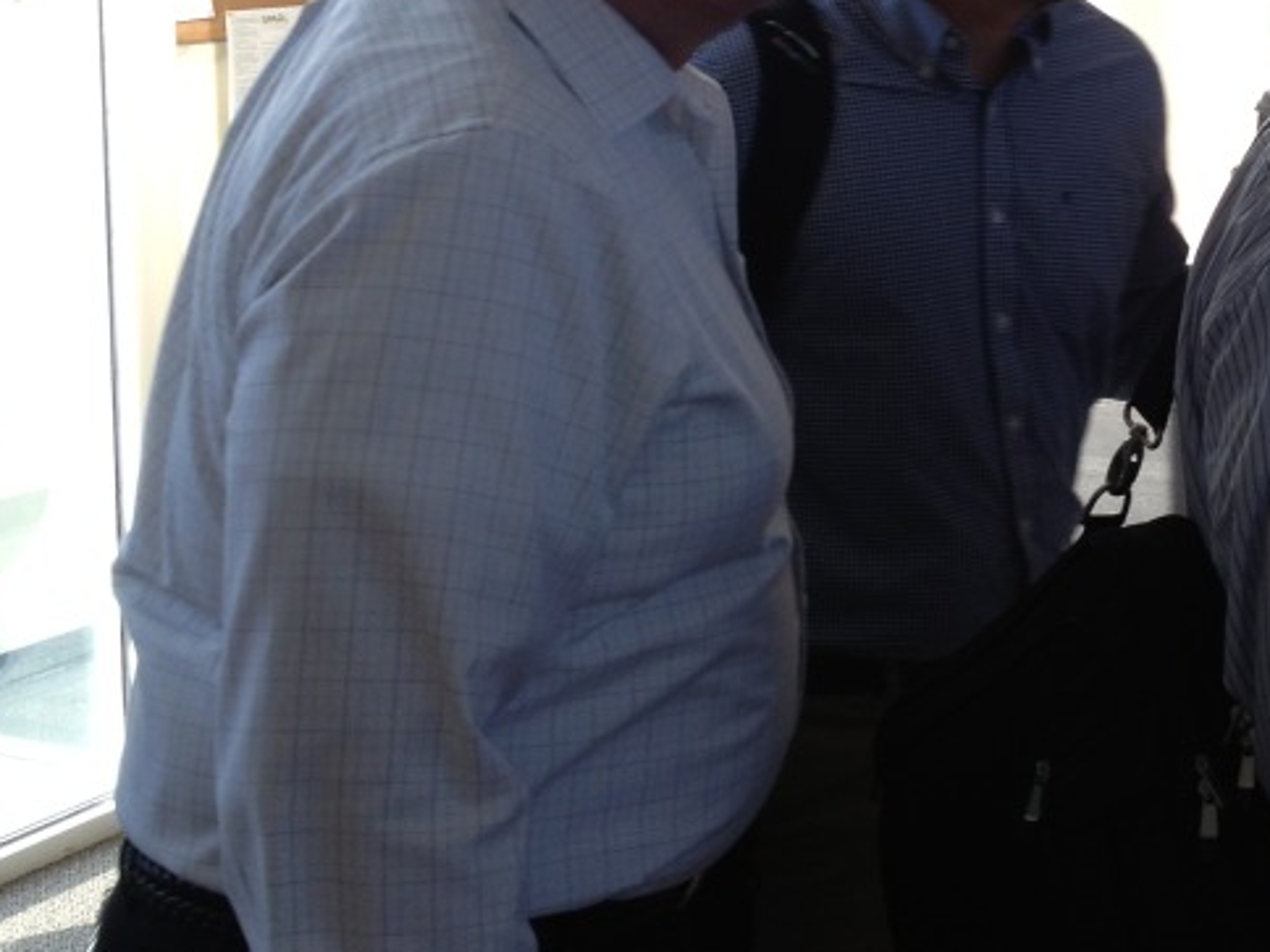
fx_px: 2715
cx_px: 1223
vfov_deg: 19.6
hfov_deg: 25.2
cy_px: 129
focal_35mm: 74
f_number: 2.4
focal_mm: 4.28
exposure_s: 1/120
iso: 64
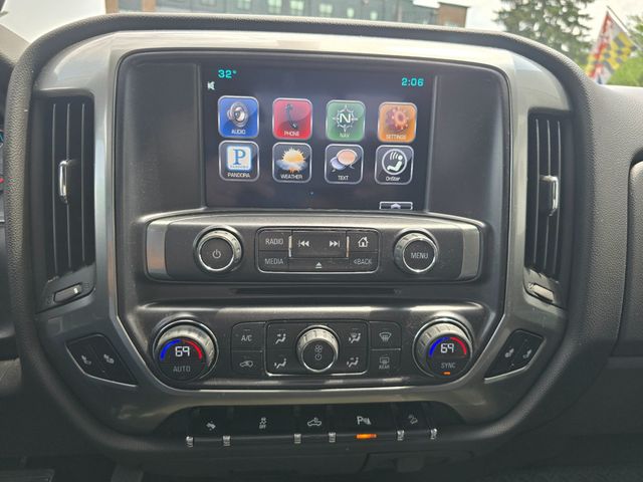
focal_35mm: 23
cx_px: 322
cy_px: 241
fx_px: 427
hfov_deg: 73.9
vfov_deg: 58.9
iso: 40
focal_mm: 6.3
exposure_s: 1/180
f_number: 1.7
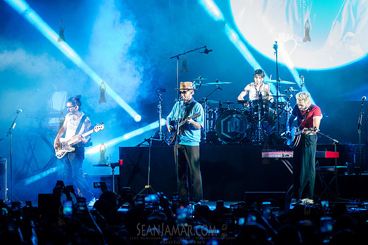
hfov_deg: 12.1
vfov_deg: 8.1
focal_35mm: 170
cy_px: 122
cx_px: 184
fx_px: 1738
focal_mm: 170
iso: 6400
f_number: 4.5
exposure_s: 1/800
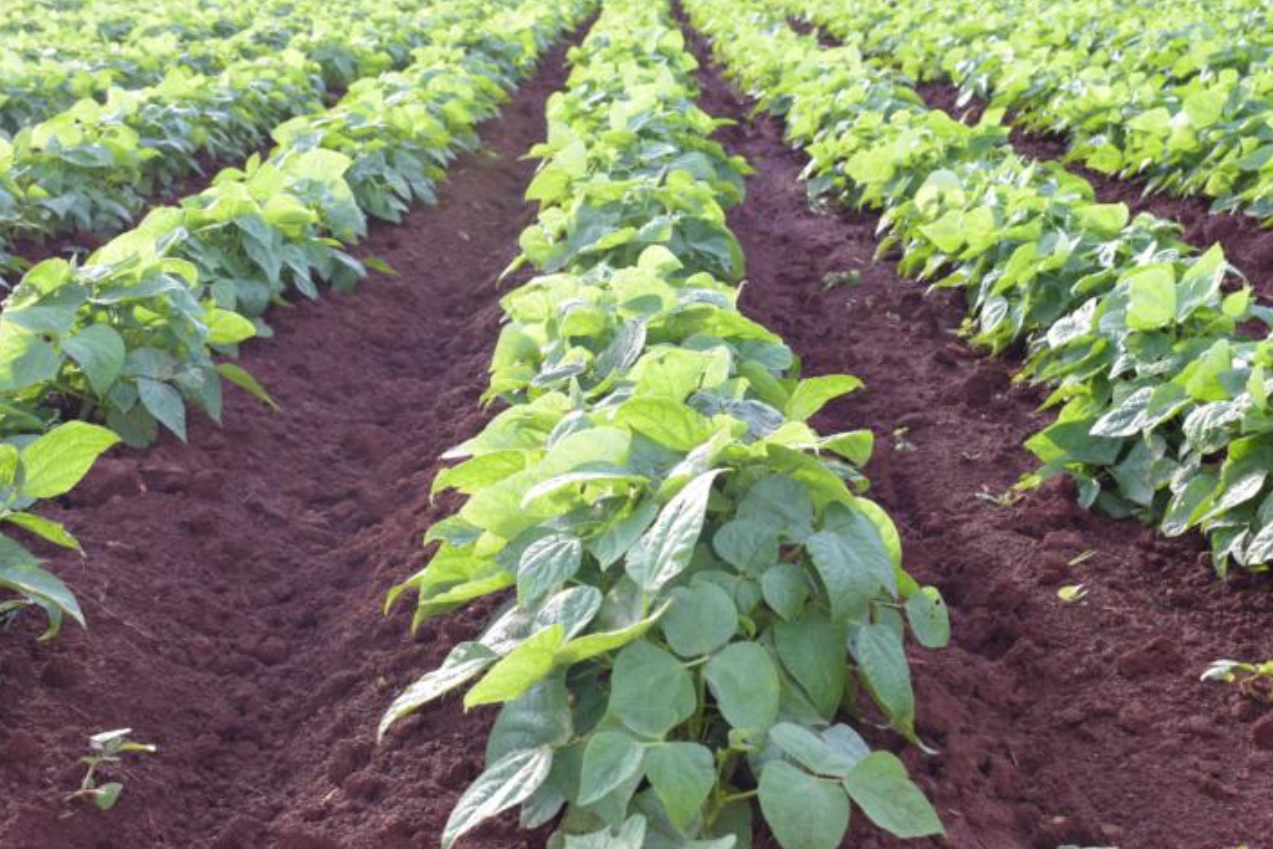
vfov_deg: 26.5
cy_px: 411
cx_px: 667
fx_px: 1804
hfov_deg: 38.9
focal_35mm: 51
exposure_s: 1/320
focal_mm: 32
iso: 1600
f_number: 9
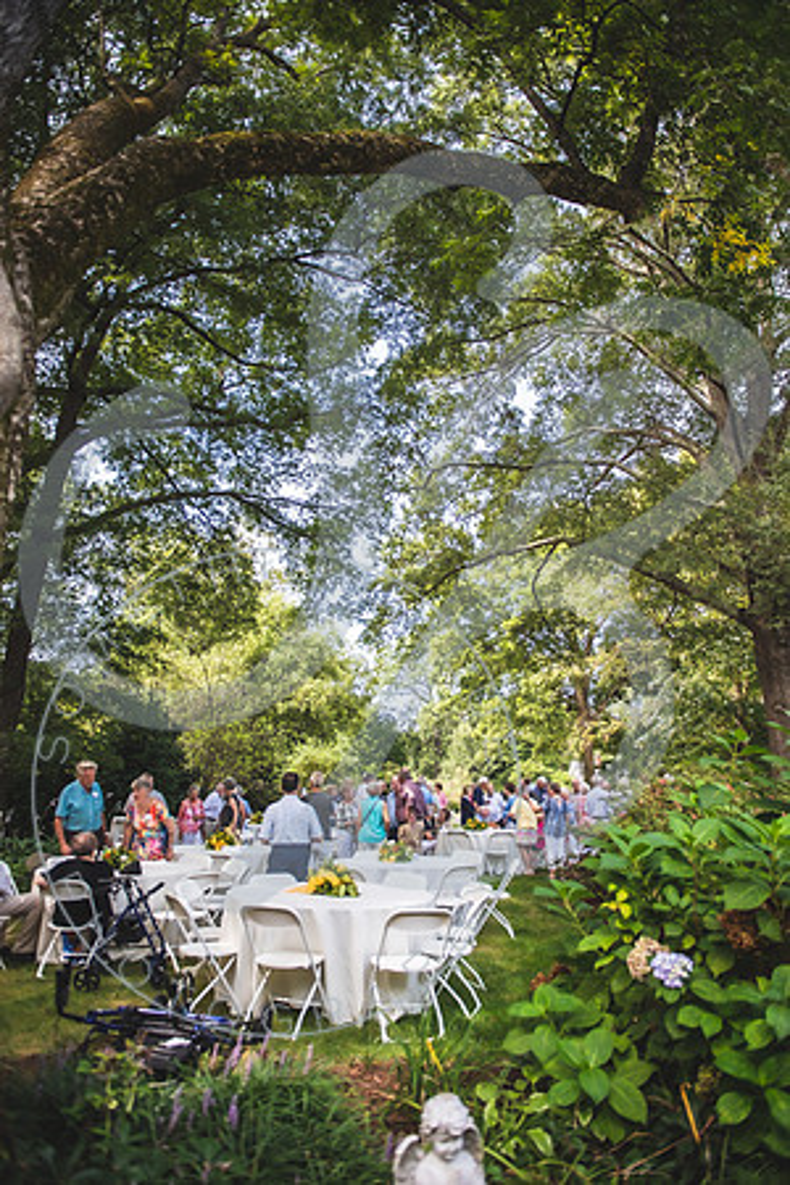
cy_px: 592
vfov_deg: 73.7
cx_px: 395
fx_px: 790
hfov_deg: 53.1
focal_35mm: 24
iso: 100
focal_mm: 24
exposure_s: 1/400
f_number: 2.8
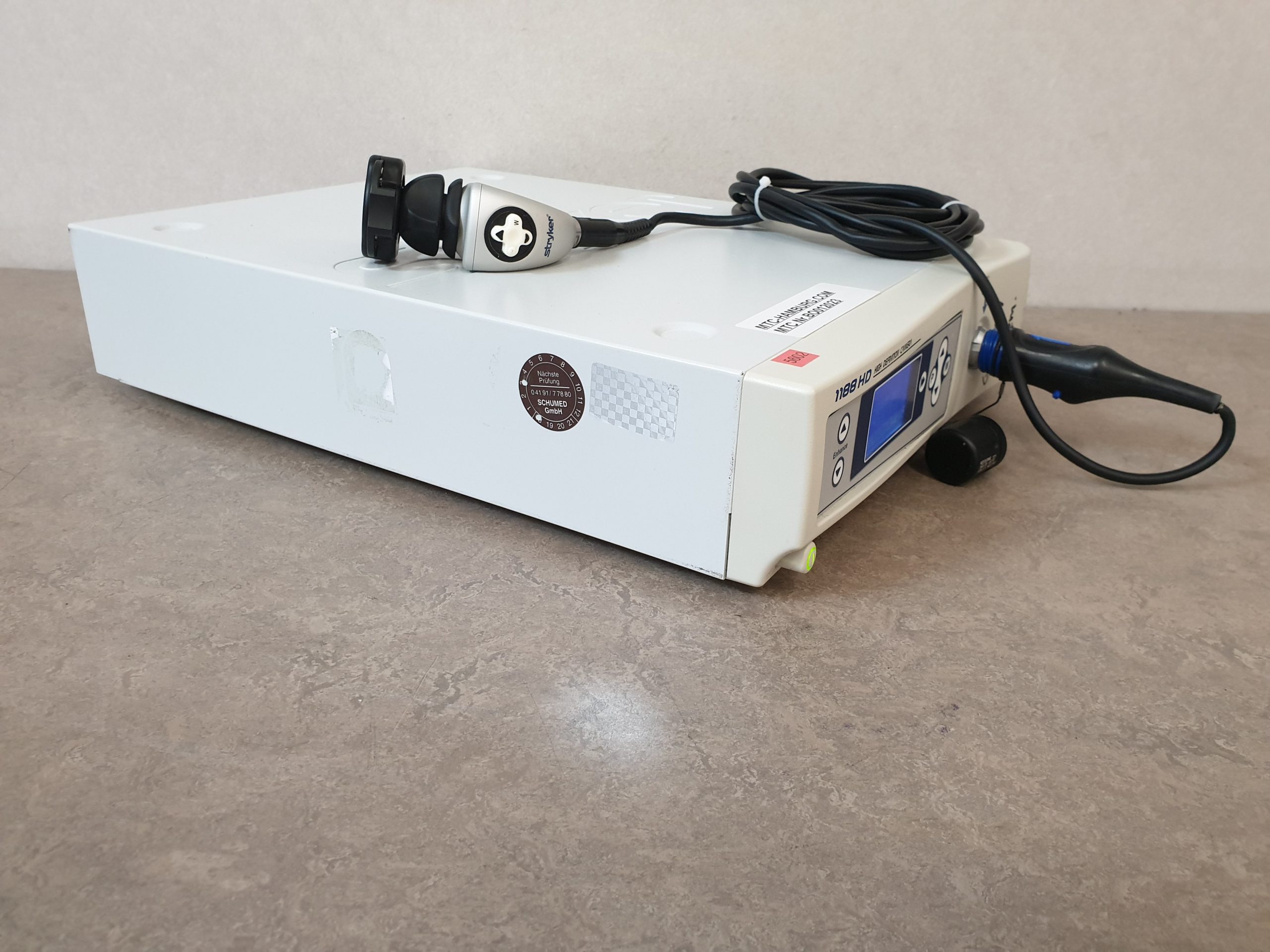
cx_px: 635
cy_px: 476
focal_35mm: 26
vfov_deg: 53.1
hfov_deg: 67.3
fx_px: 954
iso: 320
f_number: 2.4
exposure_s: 1/33
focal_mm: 4.3
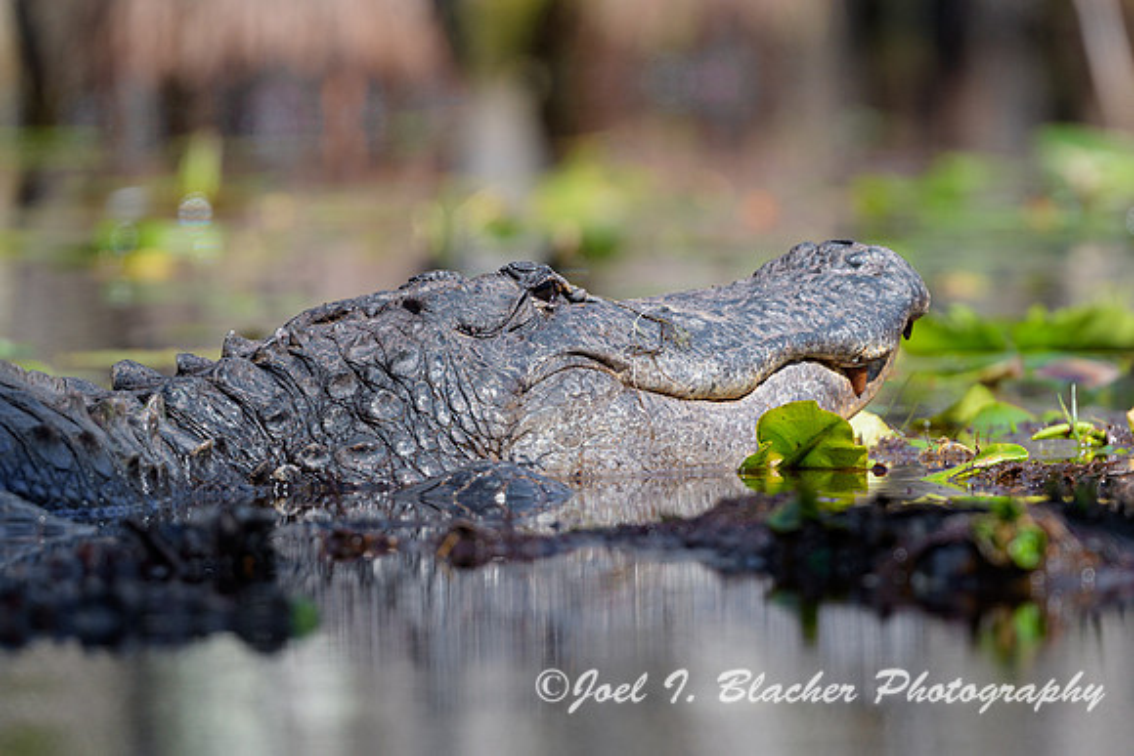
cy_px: 378
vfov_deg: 1.8
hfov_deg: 2.7
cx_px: 567
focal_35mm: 750
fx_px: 23629
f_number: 5.6
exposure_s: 1/640
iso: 220
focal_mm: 500
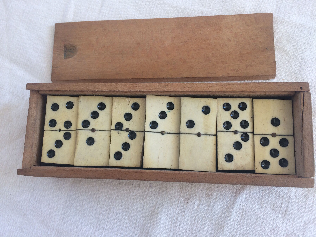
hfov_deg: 61.7
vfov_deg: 48.2
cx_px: 158
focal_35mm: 29
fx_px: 265
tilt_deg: -80.9
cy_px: 118
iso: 40
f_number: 2.2
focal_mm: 4.15
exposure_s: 1/100
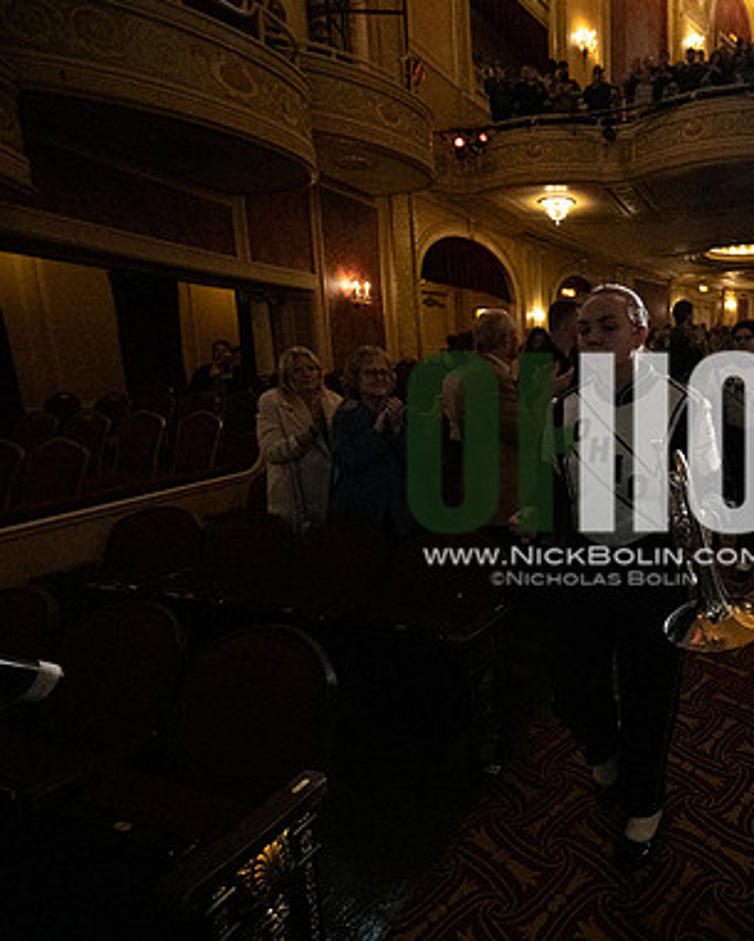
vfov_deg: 80.4
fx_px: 558
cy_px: 468
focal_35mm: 20
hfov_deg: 62.8
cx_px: 593
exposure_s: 1/400
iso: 16000
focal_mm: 14
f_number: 4
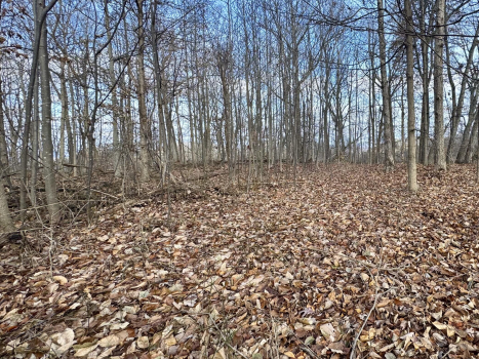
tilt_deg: -4.1
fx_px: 277
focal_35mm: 20
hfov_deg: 78.1
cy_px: 160
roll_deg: +1.4
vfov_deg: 65.8
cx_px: 333
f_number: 2.2
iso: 40
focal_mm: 2.22
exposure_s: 1/403
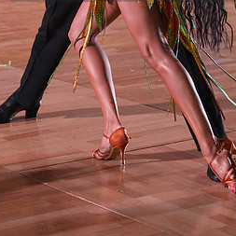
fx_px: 1250
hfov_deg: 10.8
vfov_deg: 10.6
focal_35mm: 162
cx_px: 140
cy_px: -29
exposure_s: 1/200
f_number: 4.5
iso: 4000
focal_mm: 83
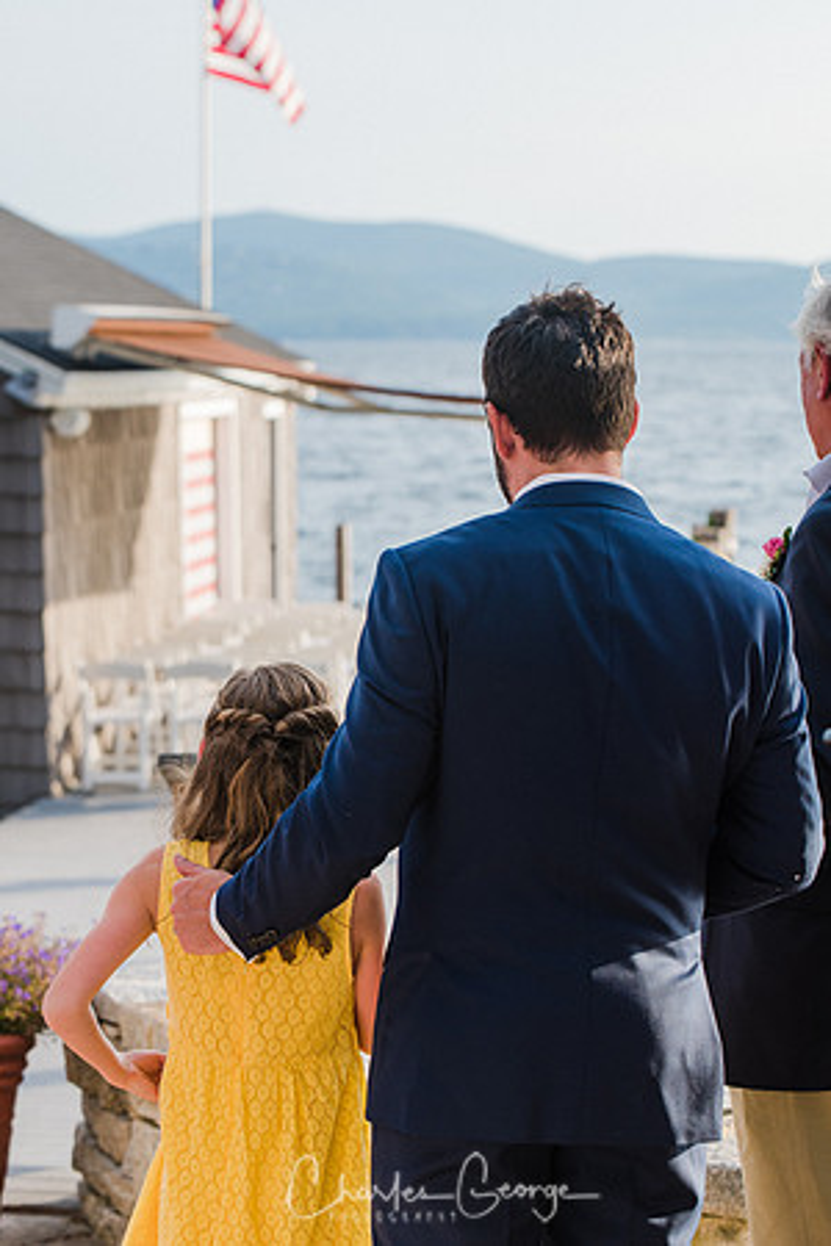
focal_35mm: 105
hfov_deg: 13.0
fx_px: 3635
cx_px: 416
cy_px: 623
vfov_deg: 19.5
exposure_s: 1/500
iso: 200
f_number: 4.5
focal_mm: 70
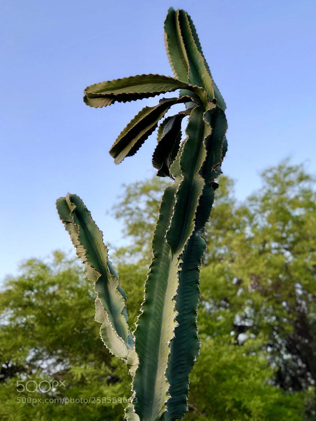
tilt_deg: +21.0
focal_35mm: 57
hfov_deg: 25.7
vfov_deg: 33.8
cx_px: 158
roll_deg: -0.9
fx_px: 694
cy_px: 210
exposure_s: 1/60
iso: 32
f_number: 2.8
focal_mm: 6.6
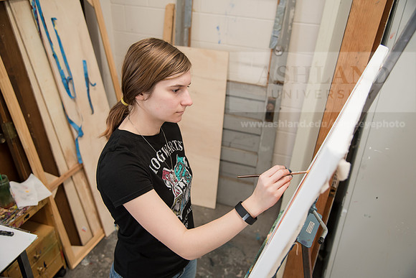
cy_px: 139
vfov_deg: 38.9
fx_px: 393
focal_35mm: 34
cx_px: 208
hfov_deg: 55.8
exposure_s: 1/160
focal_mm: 34
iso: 800
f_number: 4
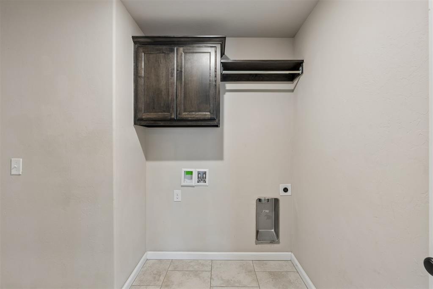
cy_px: 144
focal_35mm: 16
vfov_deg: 73.7
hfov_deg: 96.7
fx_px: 192
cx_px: 216
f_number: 8
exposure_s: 1/15
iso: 200
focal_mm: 16
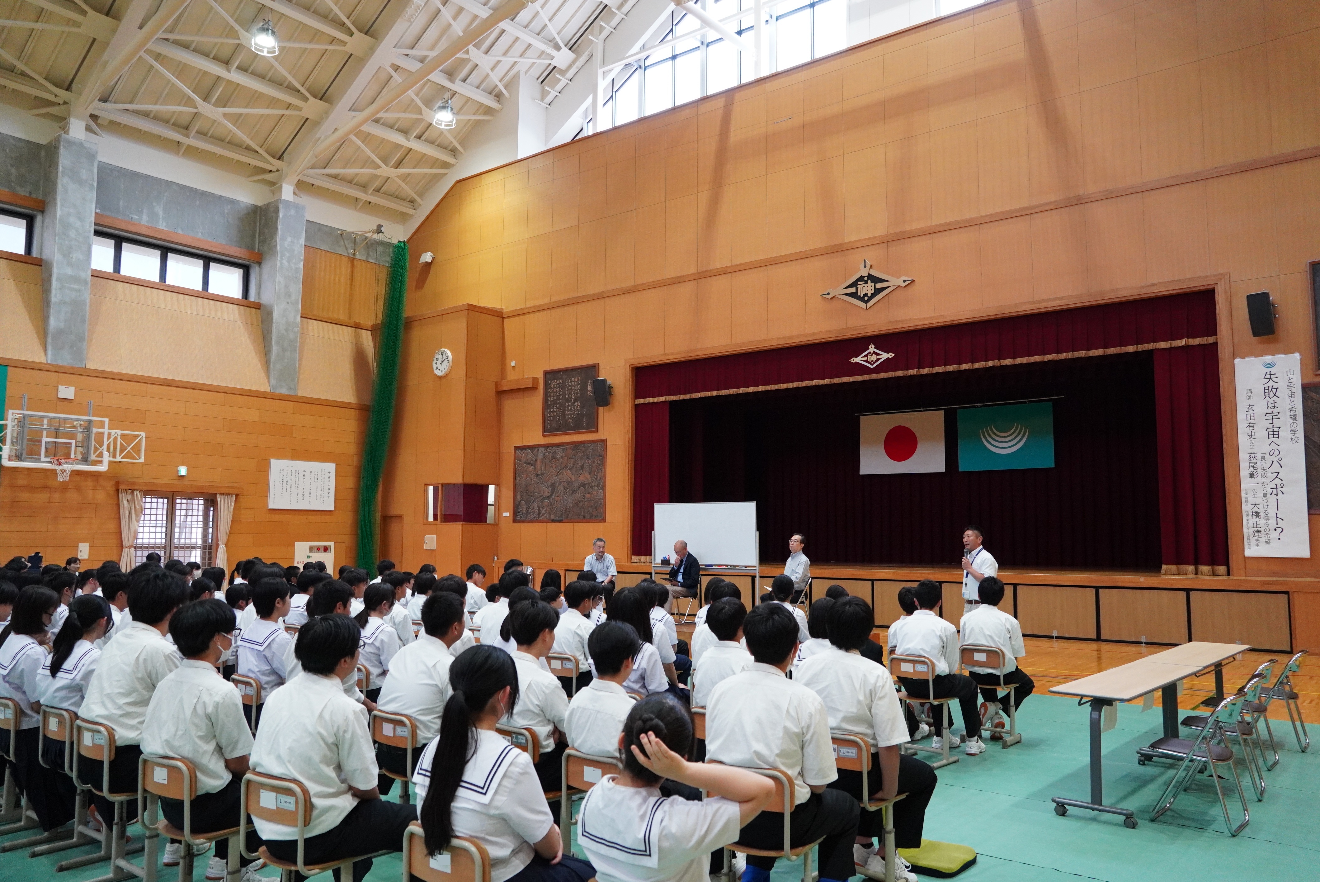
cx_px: 660
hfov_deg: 67.4
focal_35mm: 27
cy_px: 441
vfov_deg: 48.0
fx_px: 990
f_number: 3.5
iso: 2000
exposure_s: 1/160
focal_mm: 18
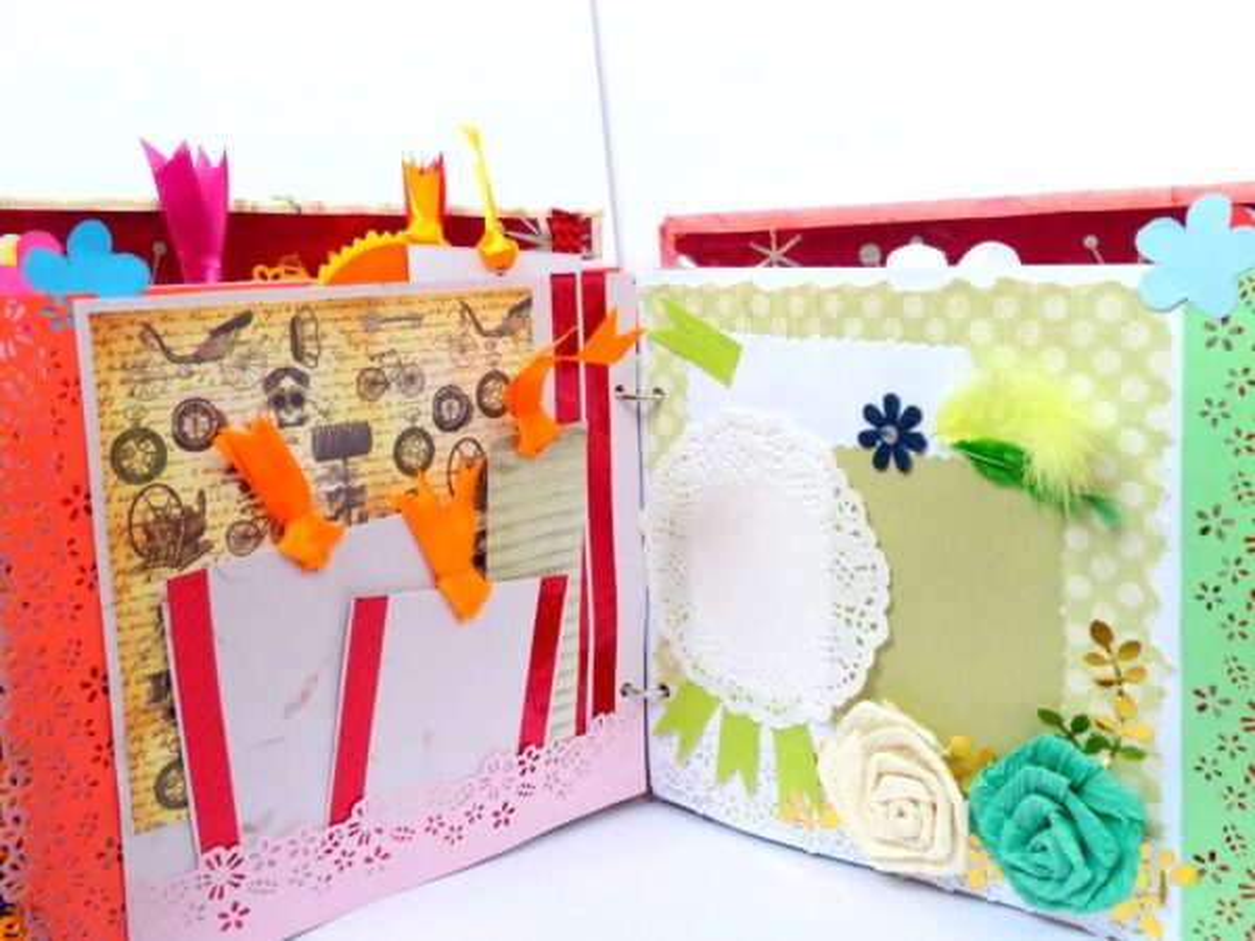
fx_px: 1233
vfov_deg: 41.8
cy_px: 470
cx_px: 628
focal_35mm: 34
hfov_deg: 54.0
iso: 100
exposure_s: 1/100
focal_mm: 6.2
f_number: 2.8
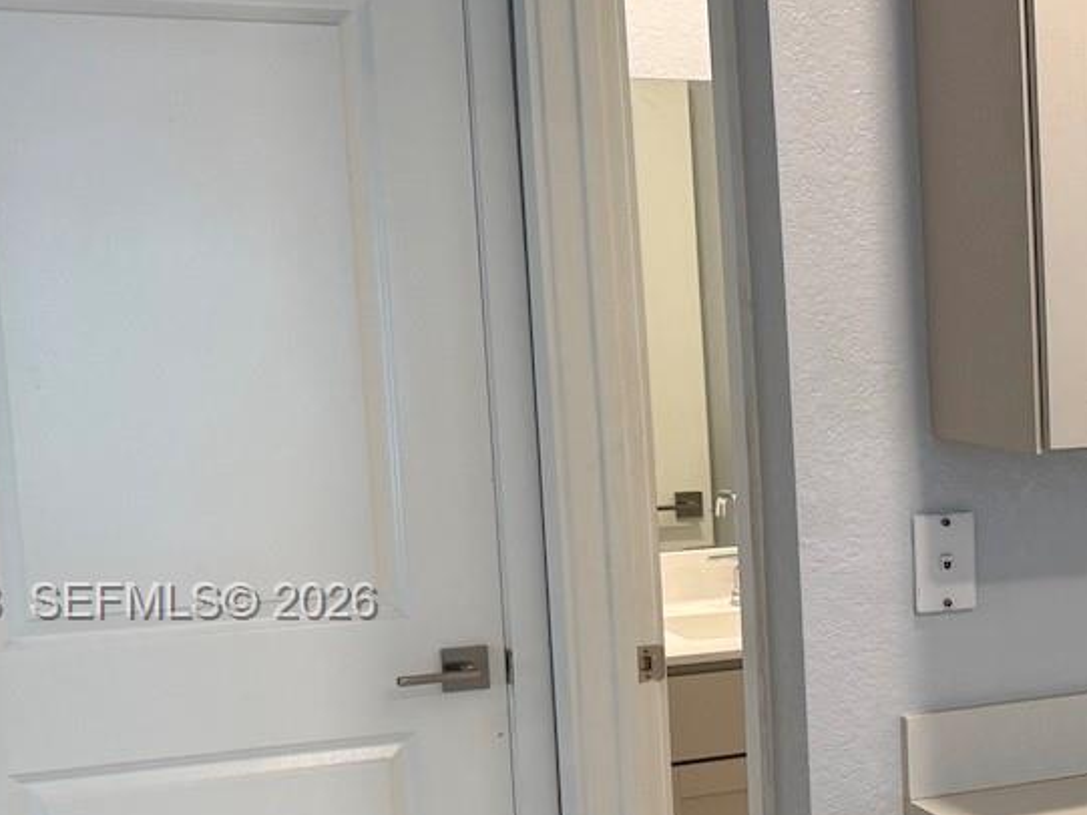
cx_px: 1358
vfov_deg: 20.6
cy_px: 604
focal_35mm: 71
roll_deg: +0.1
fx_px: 2230
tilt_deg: -9.0
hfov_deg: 24.4
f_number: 1.78
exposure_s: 1/60
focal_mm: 6.76
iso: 125
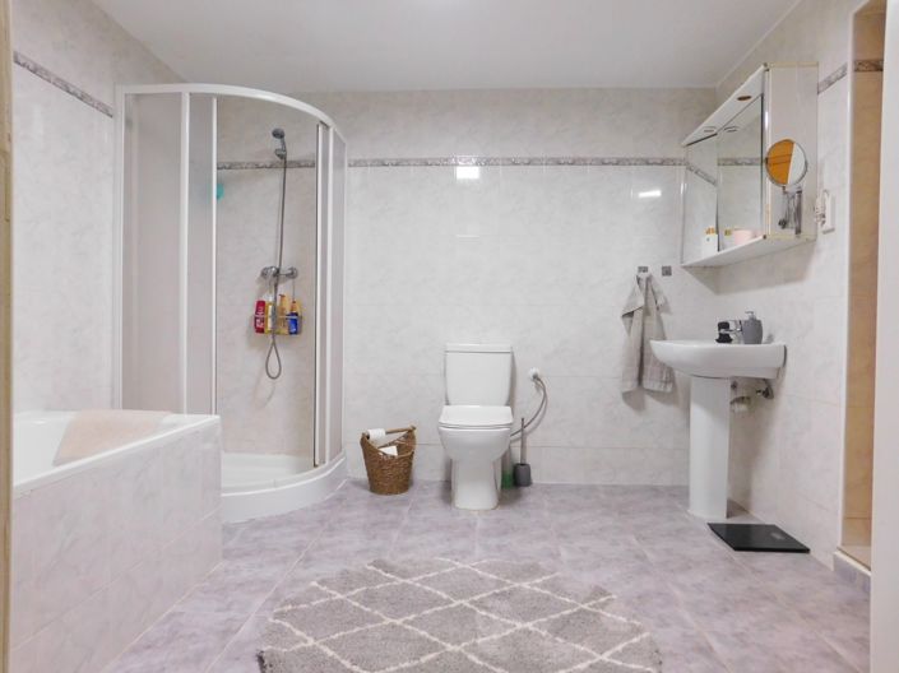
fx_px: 597
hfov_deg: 74.0
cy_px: 336
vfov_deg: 58.8
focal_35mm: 23
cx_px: 450
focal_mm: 4
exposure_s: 1/30
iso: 250
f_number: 3
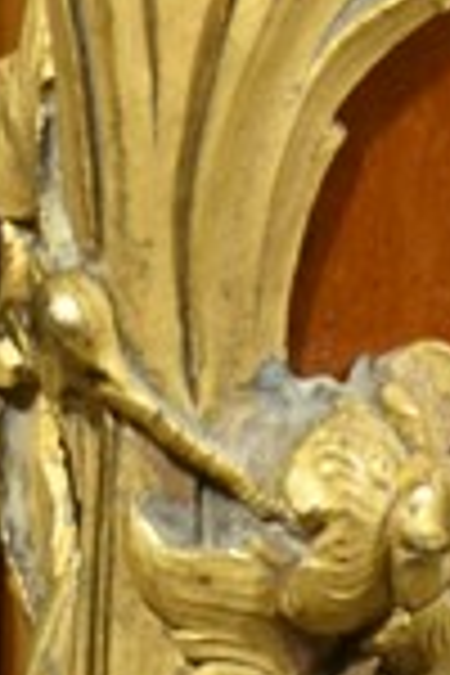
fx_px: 5943
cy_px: 778
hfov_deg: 4.3
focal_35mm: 317
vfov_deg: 6.5
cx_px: 230
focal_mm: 26.5
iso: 1000
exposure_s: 1/15
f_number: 5.6
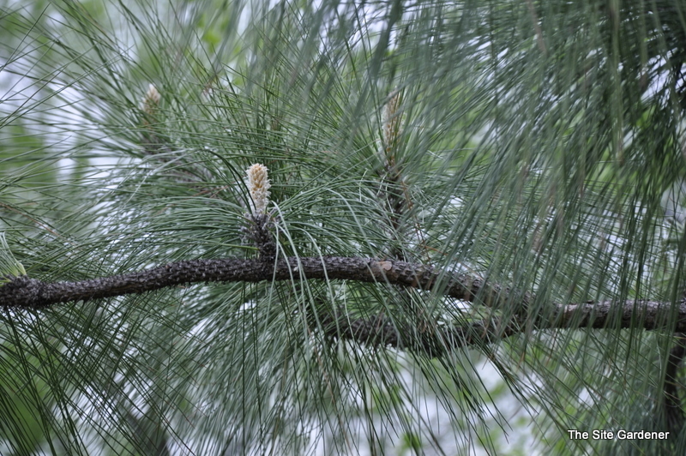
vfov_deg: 8.7
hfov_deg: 13.1
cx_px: 343
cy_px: 228
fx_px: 2999
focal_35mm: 158
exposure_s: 1/160
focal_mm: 105
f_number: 6.3
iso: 200
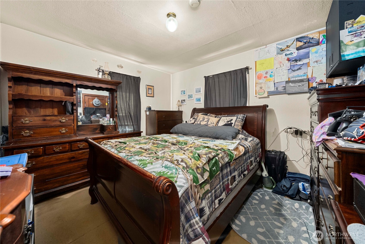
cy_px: 122
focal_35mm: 12
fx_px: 122
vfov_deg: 90.1
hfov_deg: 112.6
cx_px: 182
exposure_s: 1/4
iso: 1000
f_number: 7.1
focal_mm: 12
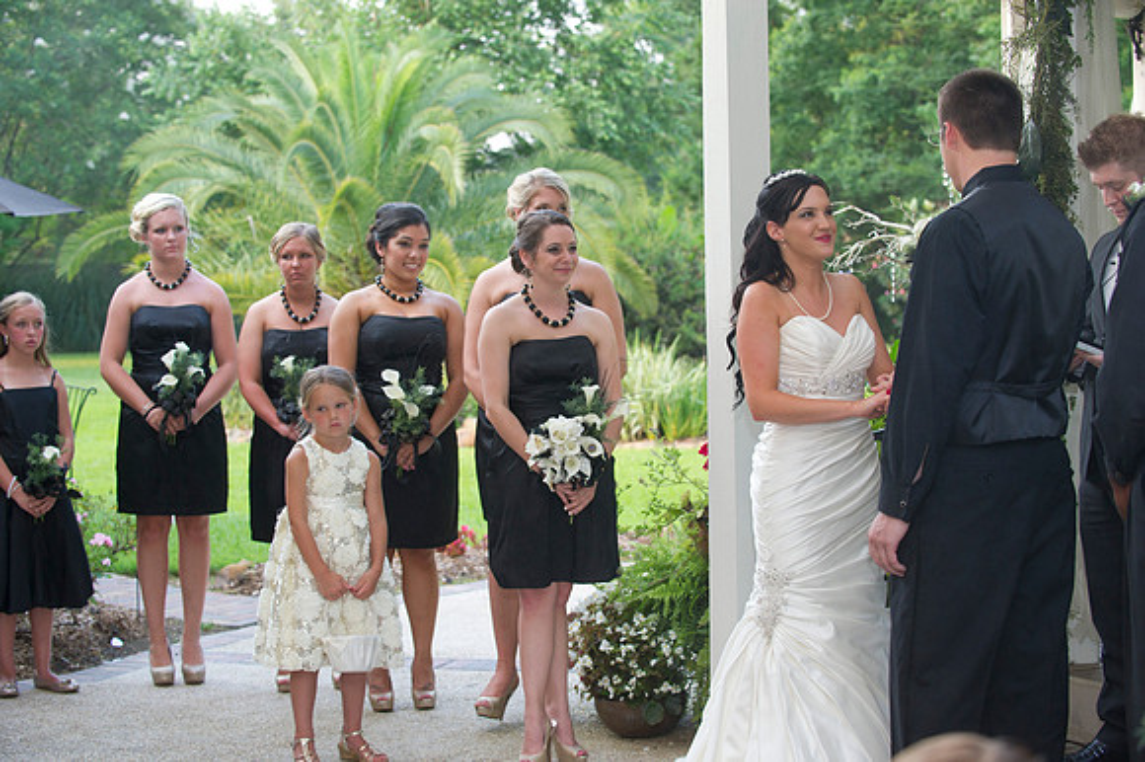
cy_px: 381
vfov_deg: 19.4
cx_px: 572
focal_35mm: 70
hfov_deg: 28.9
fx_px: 2225
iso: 800
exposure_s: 1/125
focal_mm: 70
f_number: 4
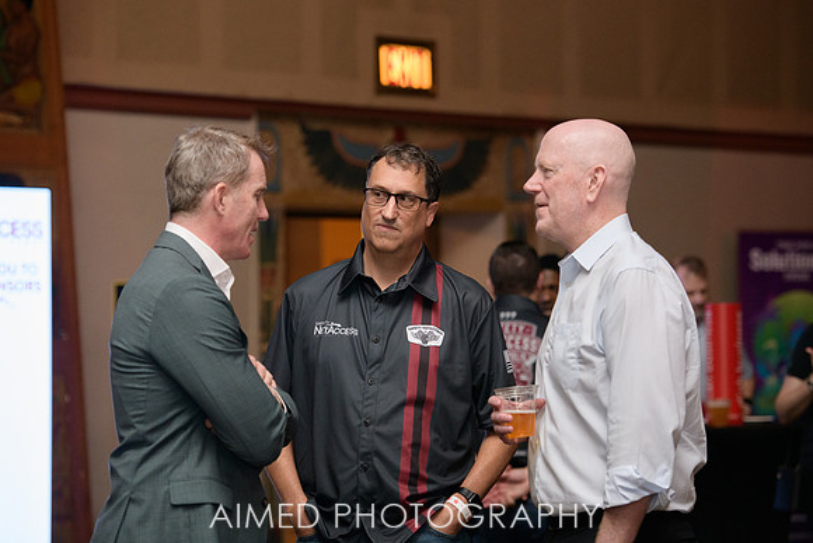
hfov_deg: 16.9
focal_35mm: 121
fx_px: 2734
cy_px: 261
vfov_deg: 11.3
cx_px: 408
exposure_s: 1/250
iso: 2000
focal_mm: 116
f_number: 3.5
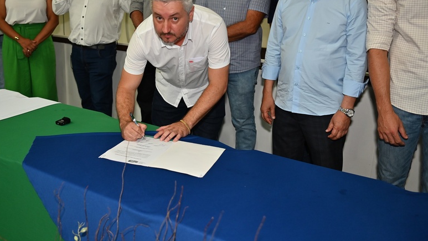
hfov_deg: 51.4
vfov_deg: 30.3
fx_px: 443
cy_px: 90
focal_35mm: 39
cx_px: 179
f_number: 2.8
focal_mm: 32
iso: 1250
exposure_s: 1/200
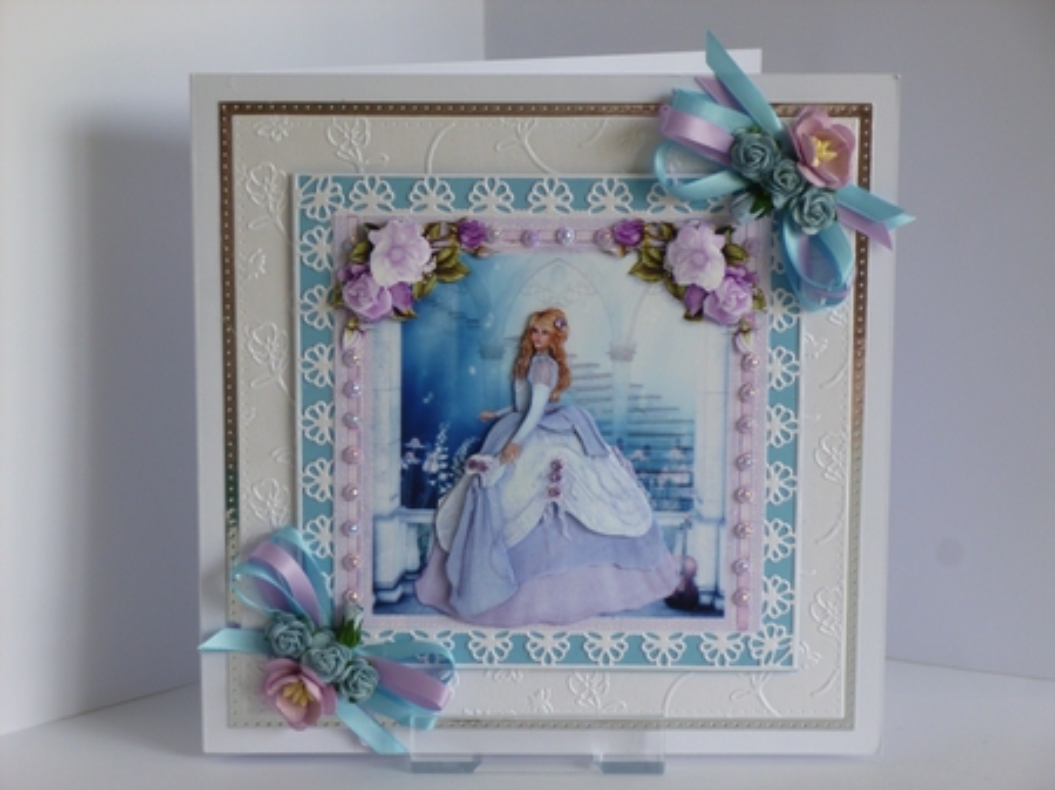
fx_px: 2802
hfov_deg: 21.3
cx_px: 528
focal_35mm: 92
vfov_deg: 16.0
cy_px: 395
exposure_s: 1/80
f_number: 5.2
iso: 160
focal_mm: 16.5
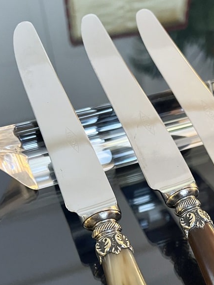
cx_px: 184
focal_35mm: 46
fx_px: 379
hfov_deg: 30.4
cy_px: 244
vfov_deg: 39.0
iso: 500
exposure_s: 1/33
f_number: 1.5
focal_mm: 5.7
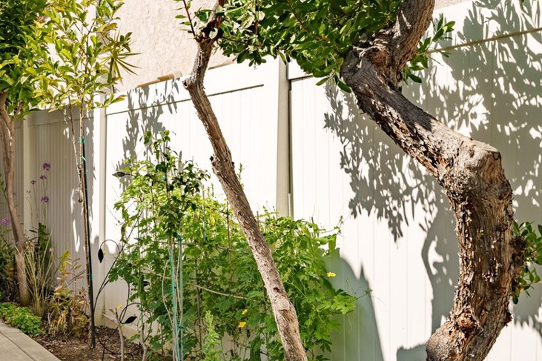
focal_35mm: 49
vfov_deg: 27.5
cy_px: 179
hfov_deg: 39.8
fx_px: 738
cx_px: 177
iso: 200
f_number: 16
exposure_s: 1/800
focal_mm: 35
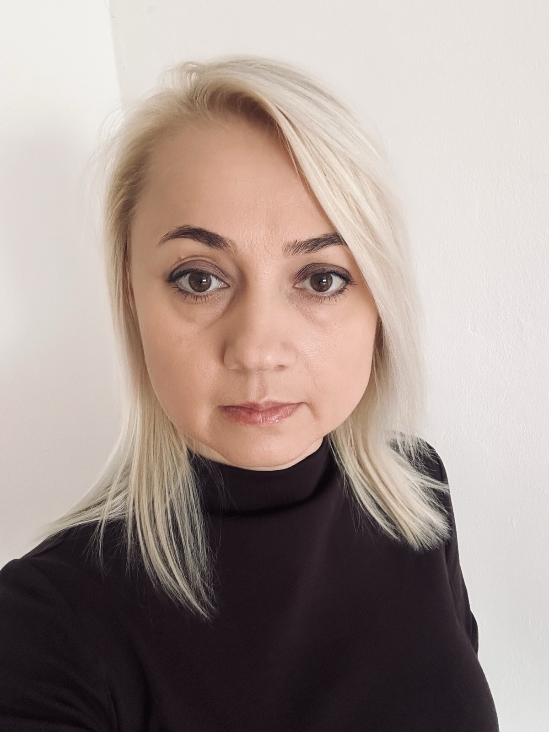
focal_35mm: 30
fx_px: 634
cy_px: 366
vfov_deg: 60.0
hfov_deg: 46.8
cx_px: 274
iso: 320
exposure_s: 1/49
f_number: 1.9
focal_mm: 2.69
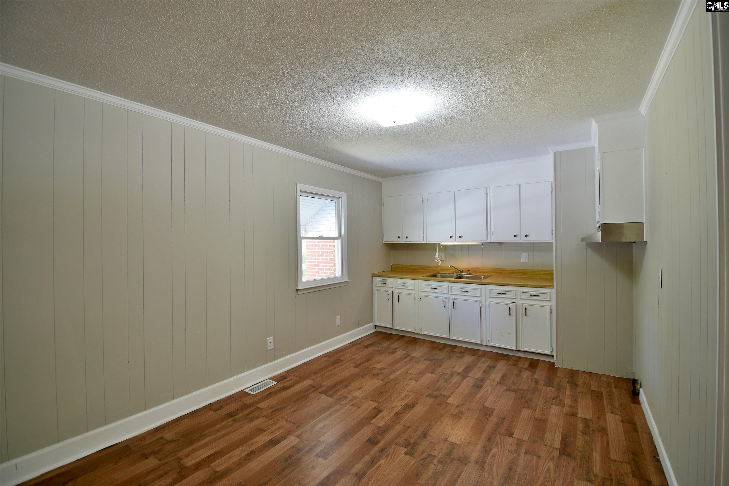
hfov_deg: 100.4
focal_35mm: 15
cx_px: 364
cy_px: 243
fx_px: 304
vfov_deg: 77.3
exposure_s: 1/15
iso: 100
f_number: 3.5
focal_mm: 10
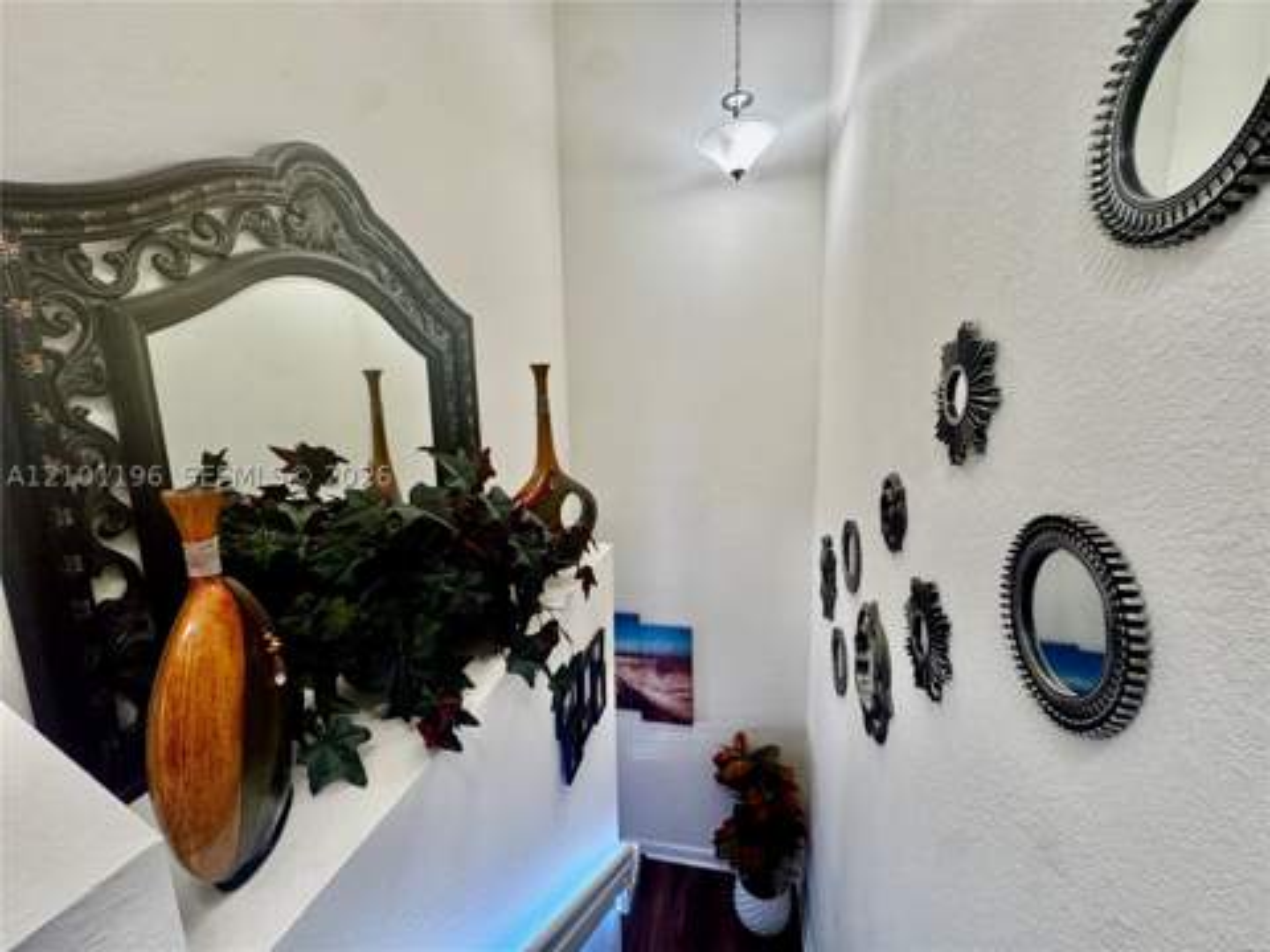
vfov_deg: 85.7
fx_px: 514
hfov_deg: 102.1
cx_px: 635
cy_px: 476
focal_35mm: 14
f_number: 2.2
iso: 200
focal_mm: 2.22
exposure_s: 1/120
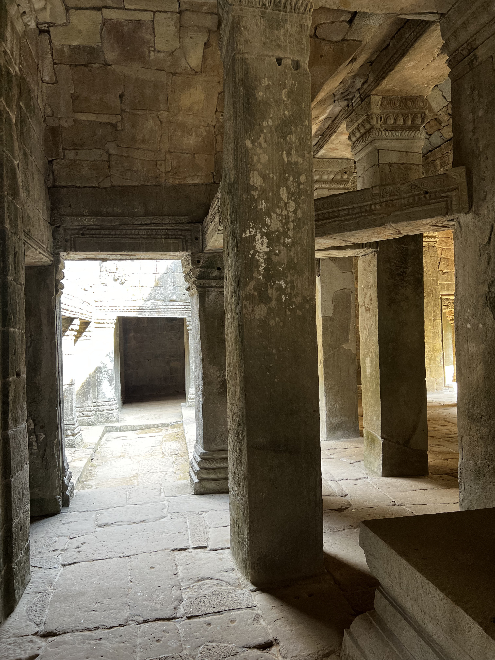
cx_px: 248
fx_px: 496
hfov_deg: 53.1
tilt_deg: +1.2
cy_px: 330
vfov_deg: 67.3
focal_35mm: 26
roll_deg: +0.8
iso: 125
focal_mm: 5.7
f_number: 1.5
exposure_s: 1/118
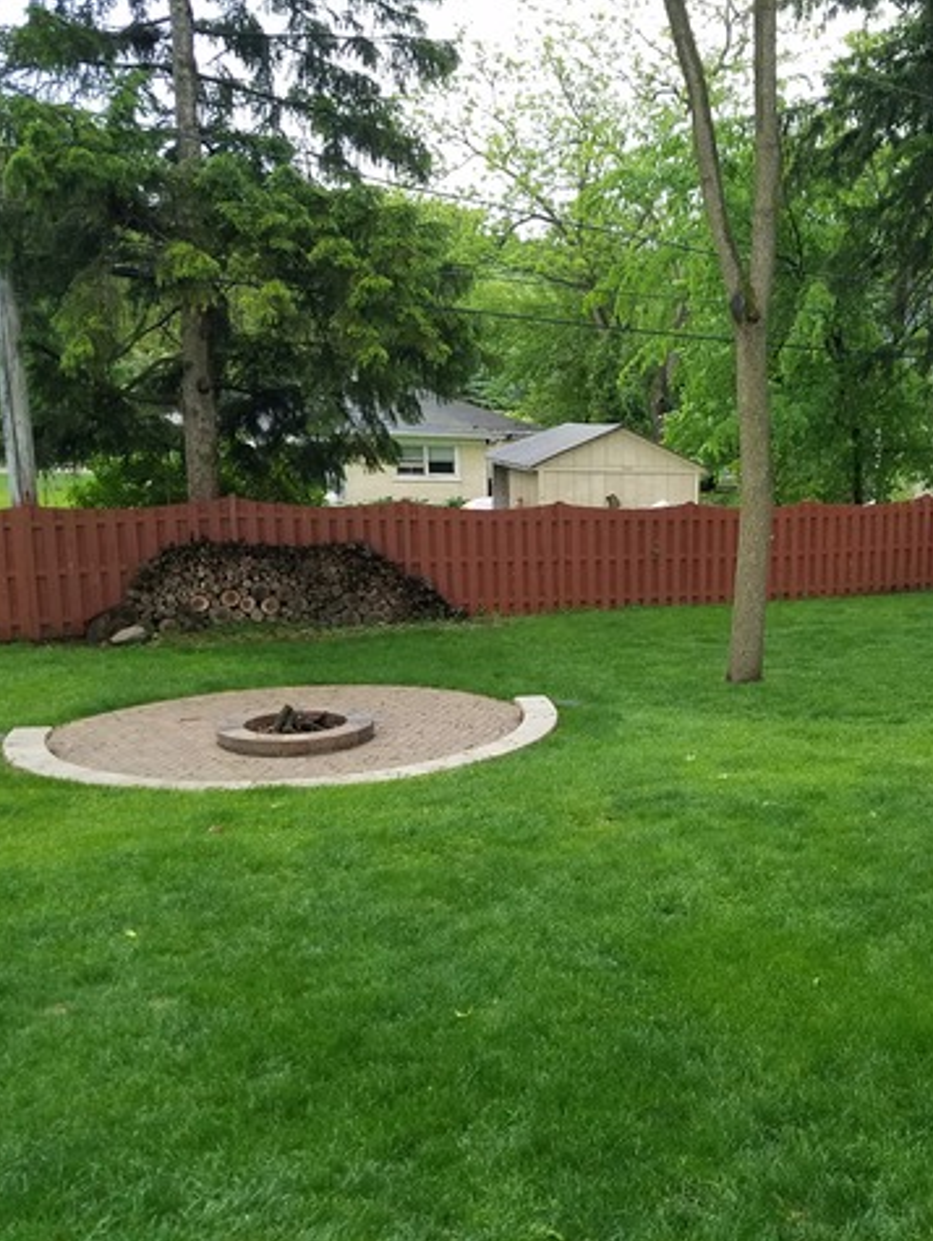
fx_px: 1256
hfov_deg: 39.0
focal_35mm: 35
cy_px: 617
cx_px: 766
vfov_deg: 52.6
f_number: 1.7
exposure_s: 1/24
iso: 200
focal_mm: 4.2
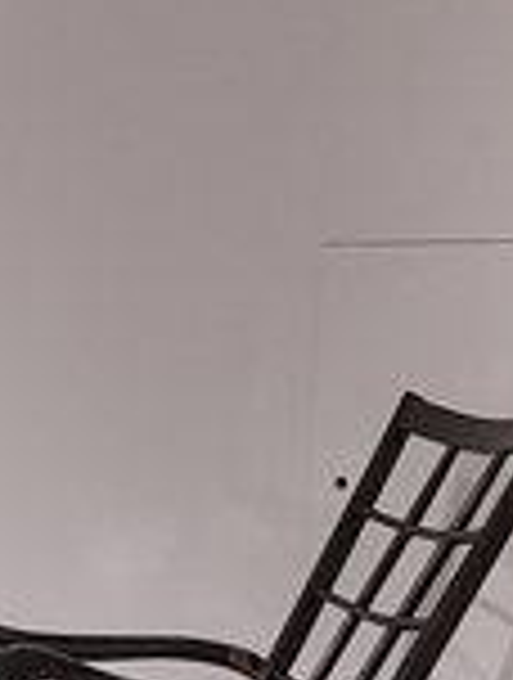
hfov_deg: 9.2
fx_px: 2912
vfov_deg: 13.2
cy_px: 601
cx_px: -662
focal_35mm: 148
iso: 320
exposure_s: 1/50
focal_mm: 5.23
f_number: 1.8
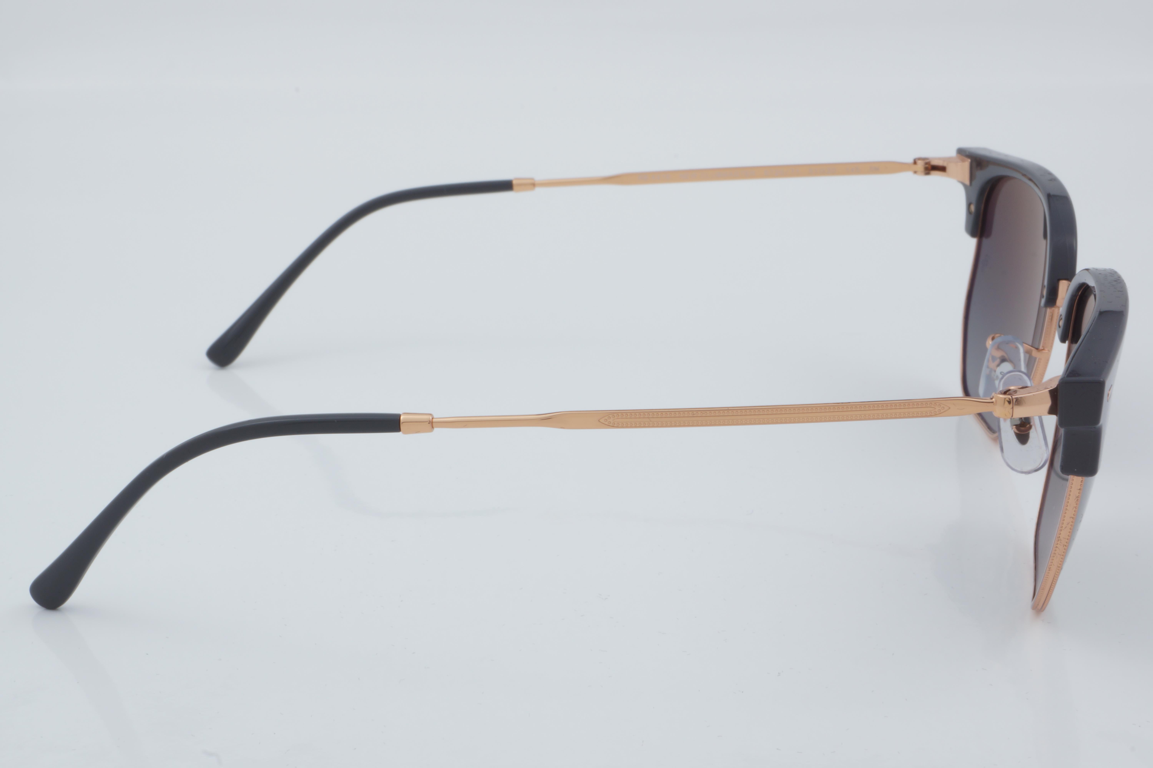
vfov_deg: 18.2
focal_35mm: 75
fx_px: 2402
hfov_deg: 27.0
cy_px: 384
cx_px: 576
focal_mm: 50
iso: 100
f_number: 32
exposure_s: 1/4
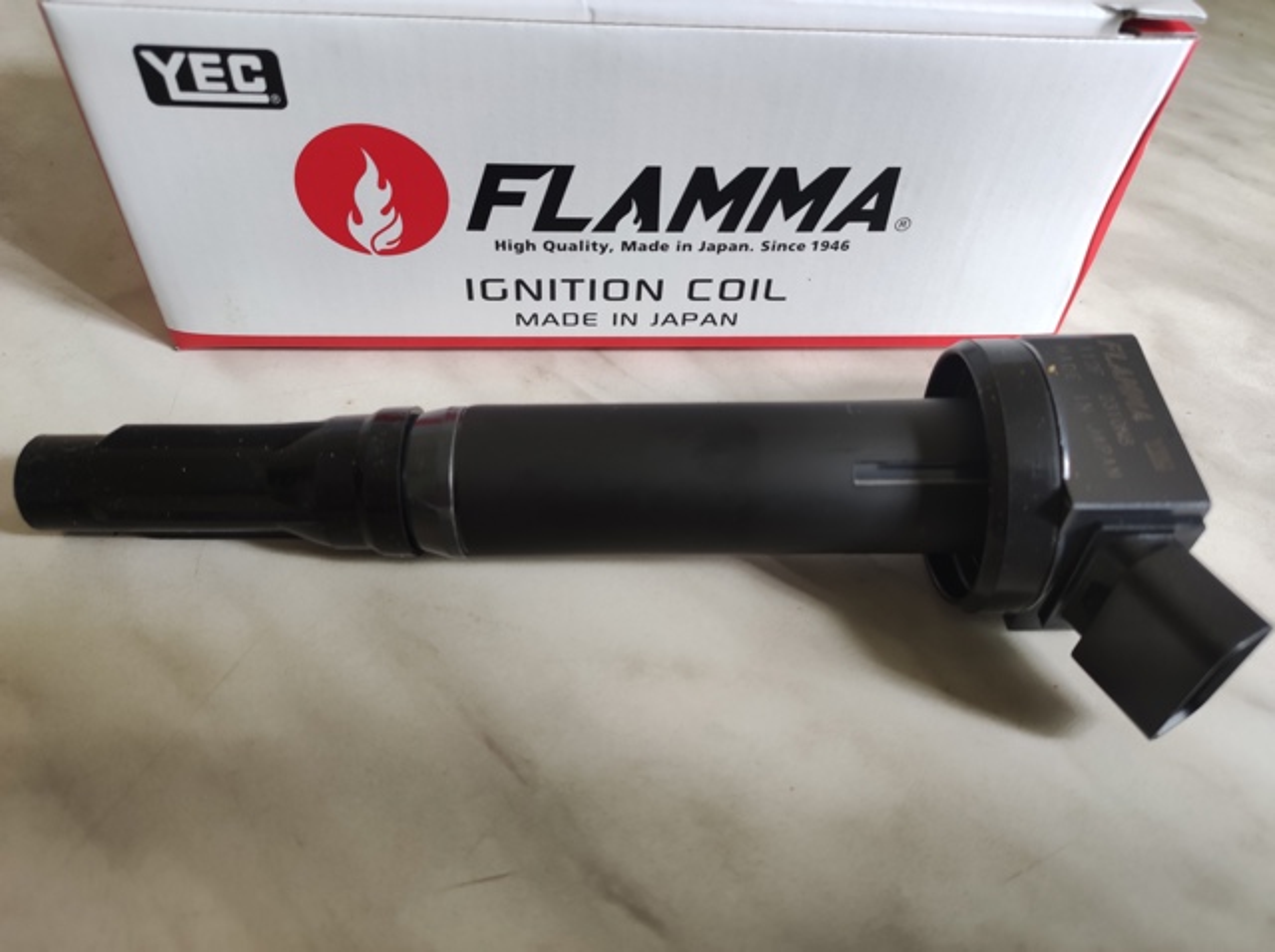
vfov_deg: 74.6
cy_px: 476
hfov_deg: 91.1
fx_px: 625
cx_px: 638
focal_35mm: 17
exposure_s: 1/50
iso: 315
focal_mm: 4.74
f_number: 1.79
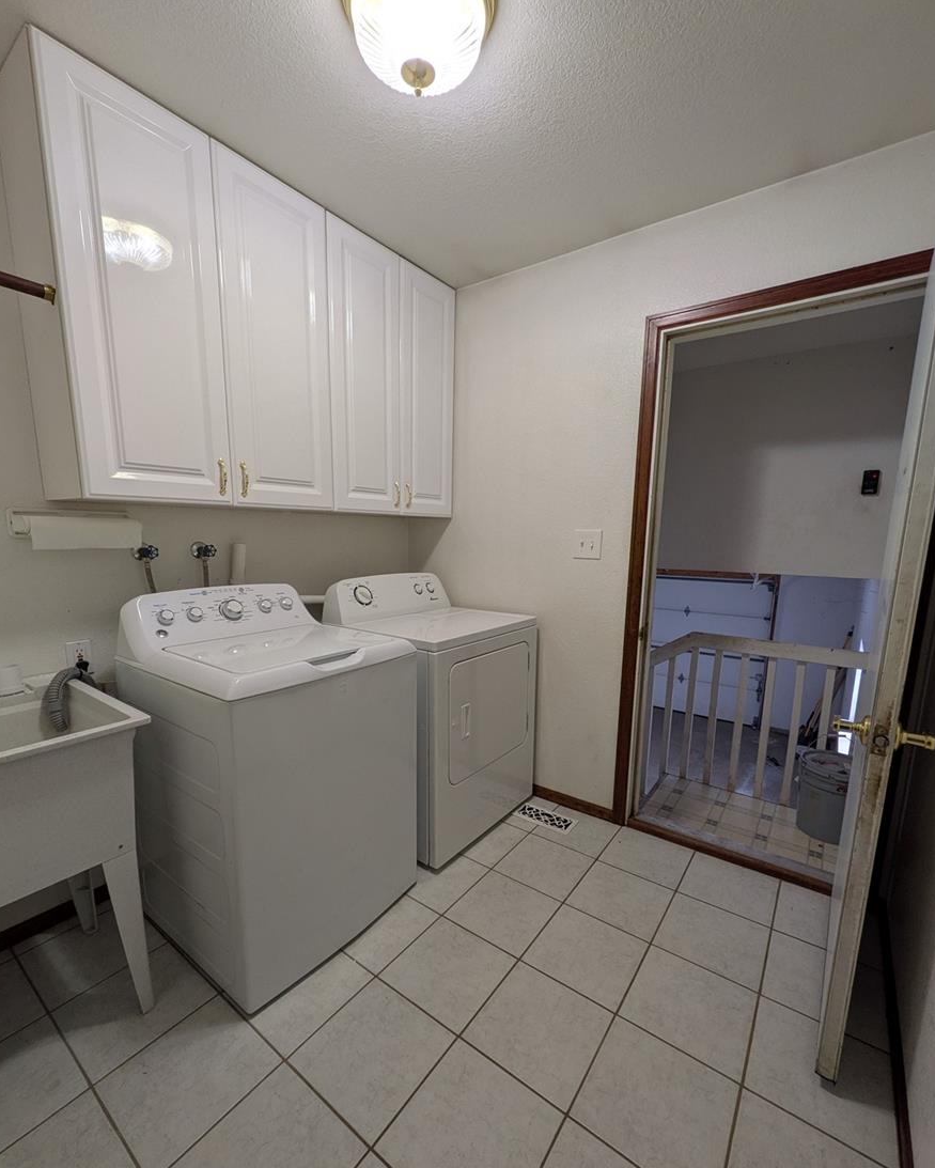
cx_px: 470
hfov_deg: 84.1
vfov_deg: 96.7
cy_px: 621
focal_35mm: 15
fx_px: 519
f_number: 2.2
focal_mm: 1.83
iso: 48
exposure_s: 1/30
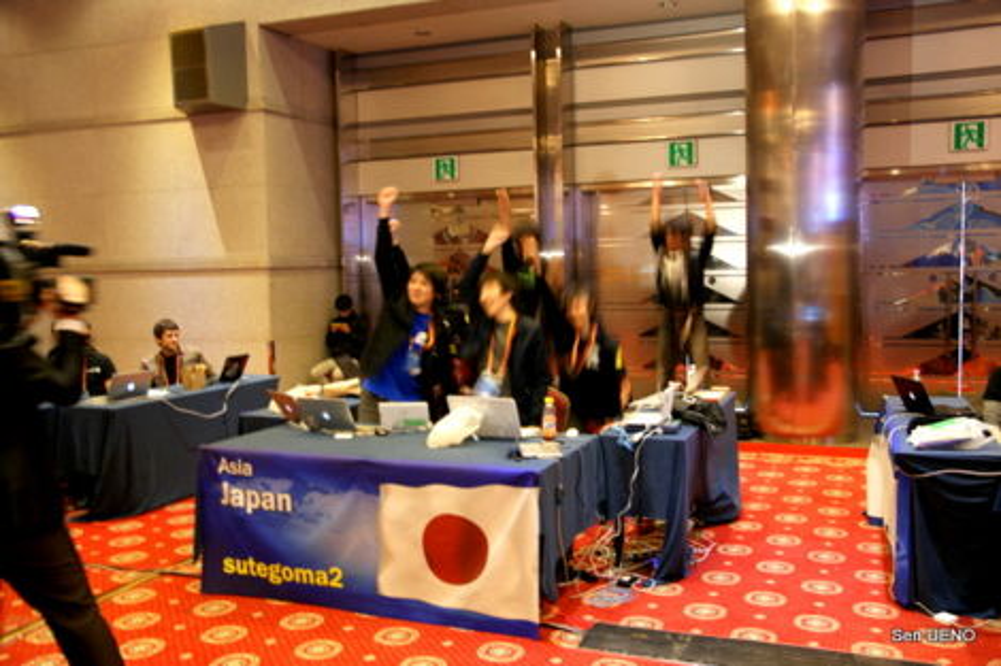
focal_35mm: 33
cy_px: 333
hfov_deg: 57.2
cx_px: 500
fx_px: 917
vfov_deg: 39.9
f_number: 3.5
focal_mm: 22
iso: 400
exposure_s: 1/6
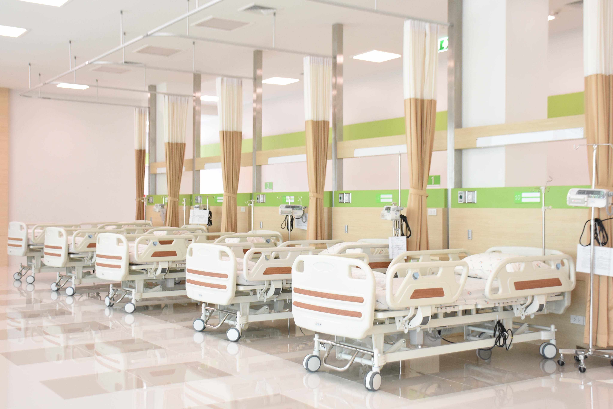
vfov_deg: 31.2
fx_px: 732
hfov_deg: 45.4
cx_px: 299
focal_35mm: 43
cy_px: 204
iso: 1250
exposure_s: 1/100
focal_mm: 26
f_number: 5.6
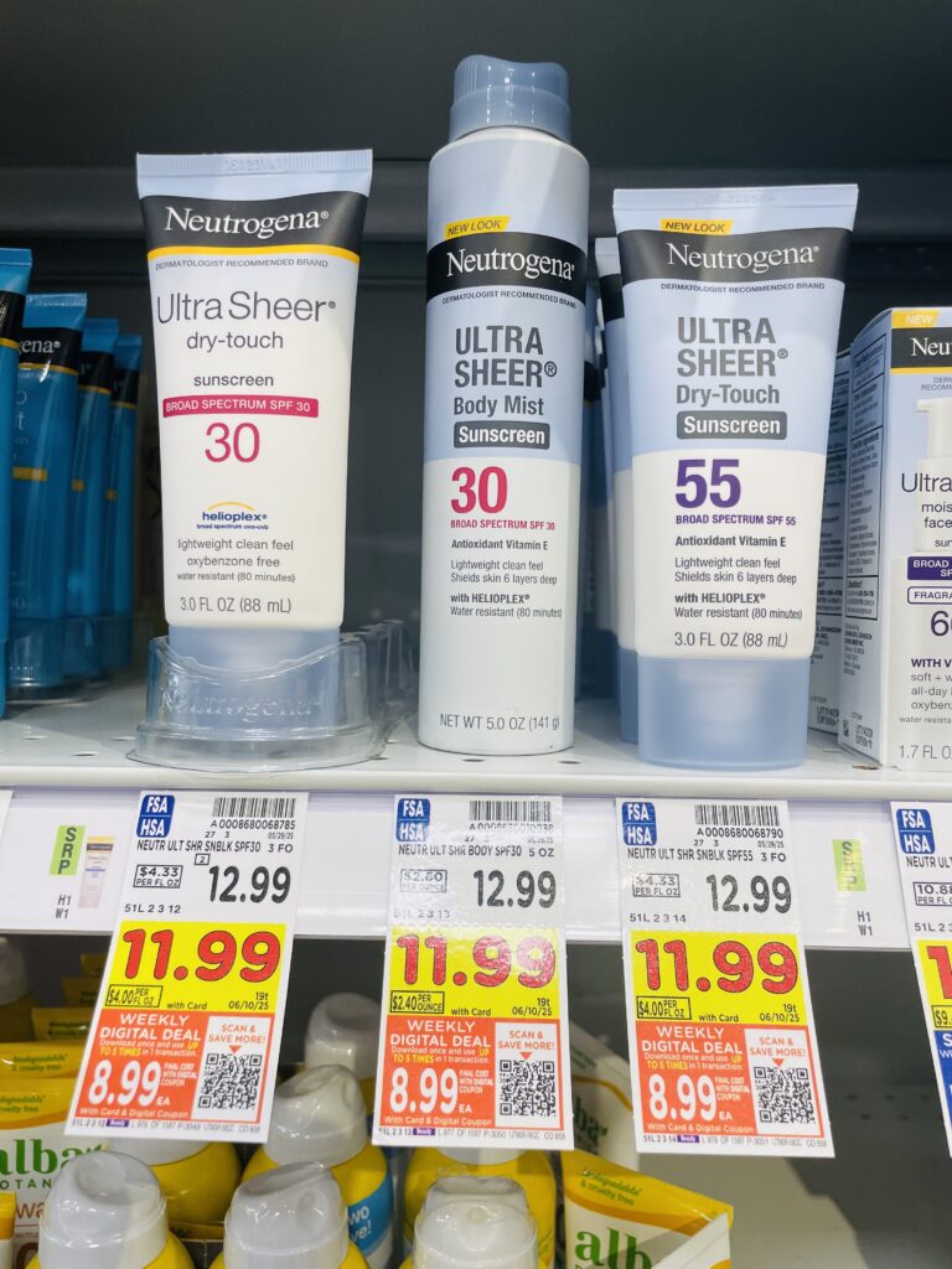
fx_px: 953
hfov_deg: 53.1
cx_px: 476
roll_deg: -0.6
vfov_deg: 67.3
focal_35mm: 26
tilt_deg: -4.8
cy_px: 634
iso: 64
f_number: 1.6
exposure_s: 1/120
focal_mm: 4.2
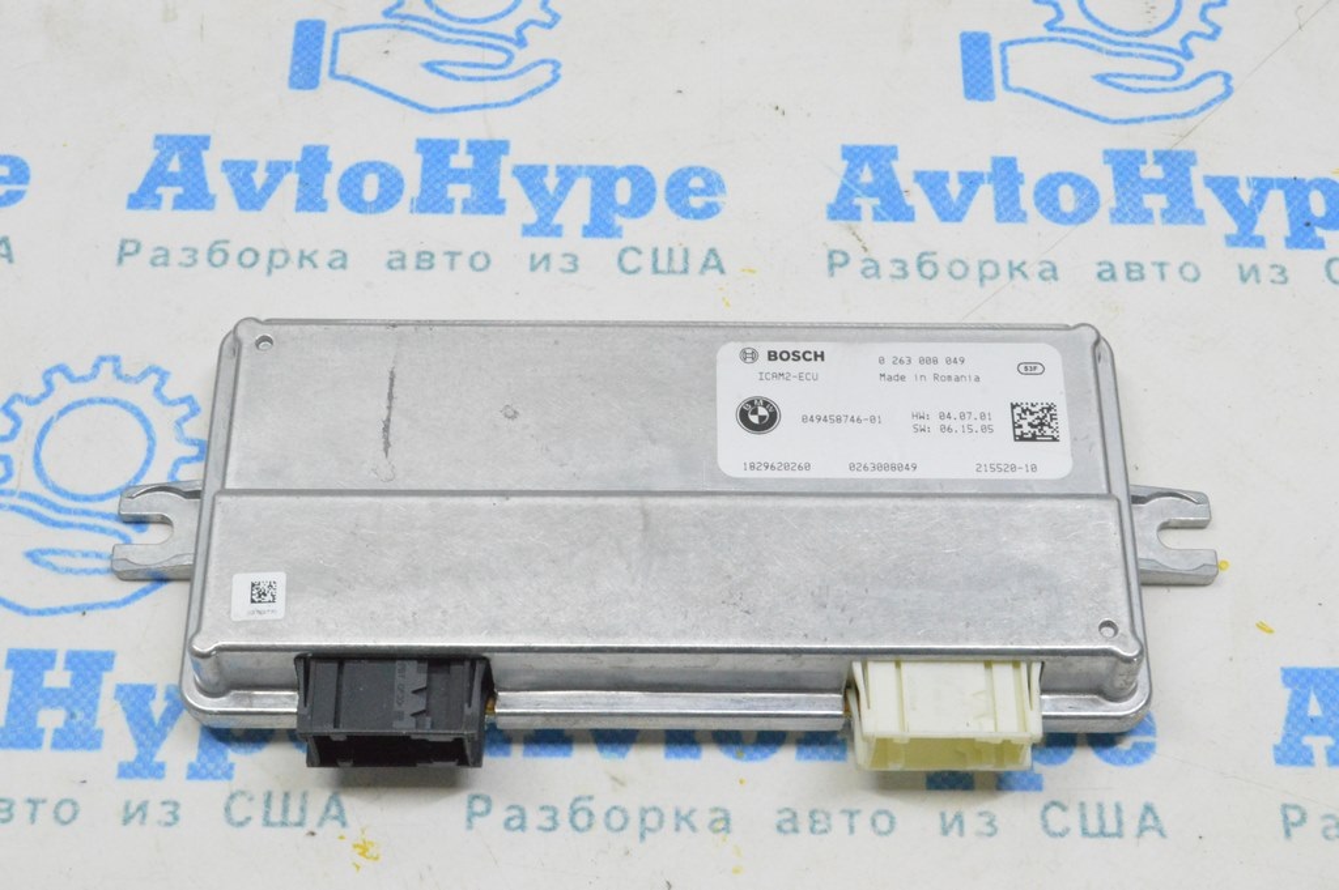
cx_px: 670
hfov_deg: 33.4
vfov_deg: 22.6
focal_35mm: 60
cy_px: 445
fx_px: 2230
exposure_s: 1/20
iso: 6400
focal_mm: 40
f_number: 20
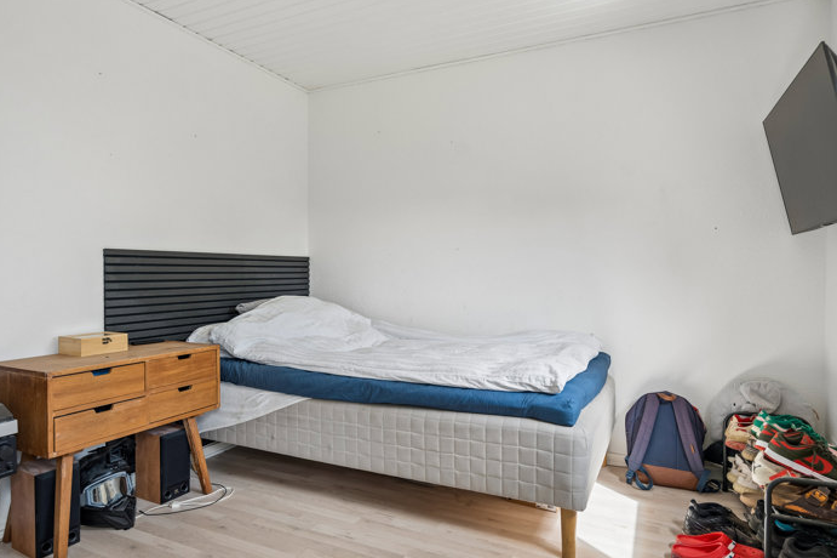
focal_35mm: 22
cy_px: 280
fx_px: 511
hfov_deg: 78.4
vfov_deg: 57.2
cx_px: 382
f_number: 5
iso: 400
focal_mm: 19
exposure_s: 1/125
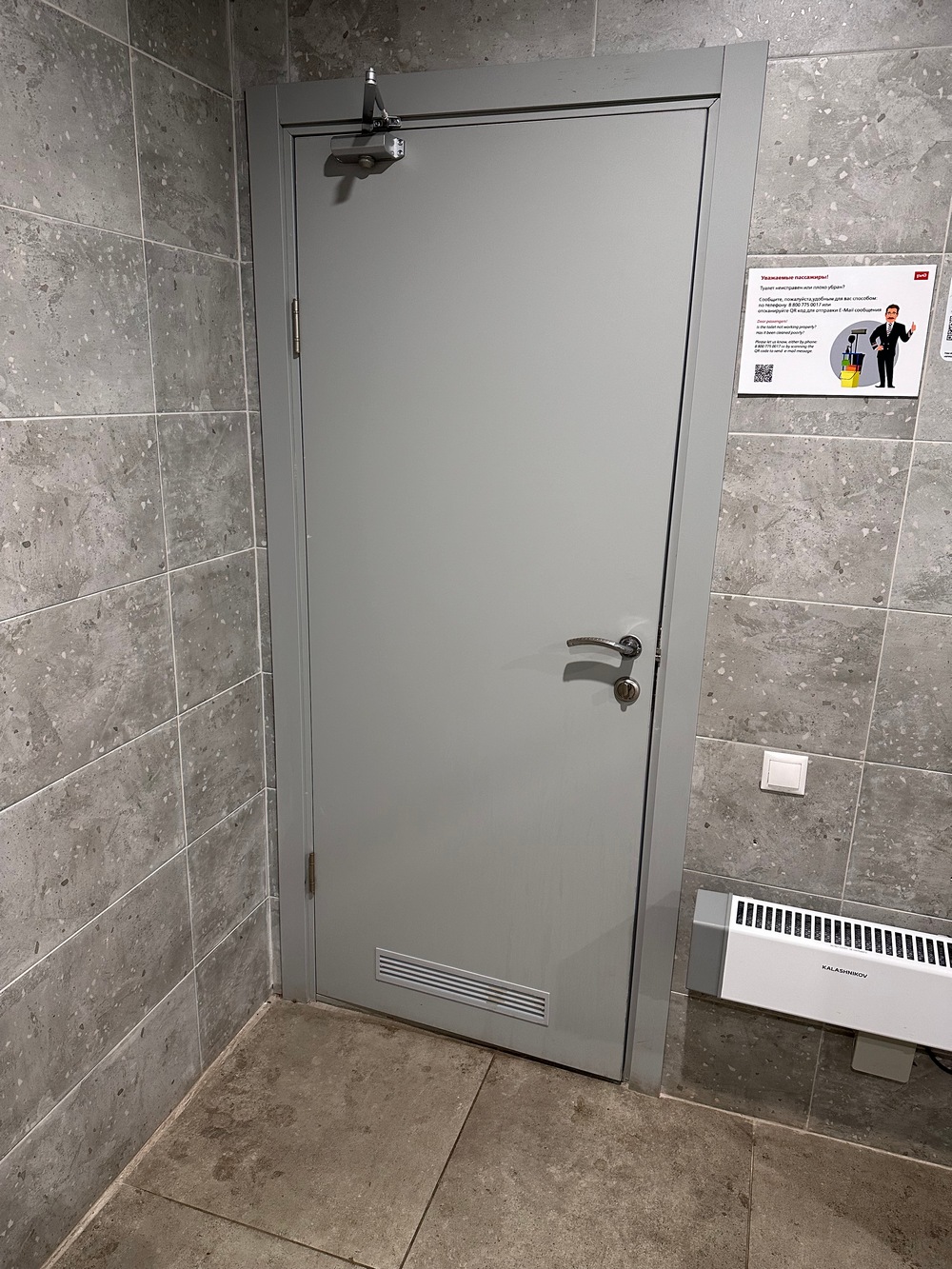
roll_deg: -2.5
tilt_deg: -15.8
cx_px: 476
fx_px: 880
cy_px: 634
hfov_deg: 56.8
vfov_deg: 71.6
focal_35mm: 24
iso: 250
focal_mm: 6.86
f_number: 1.78
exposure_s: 1/50
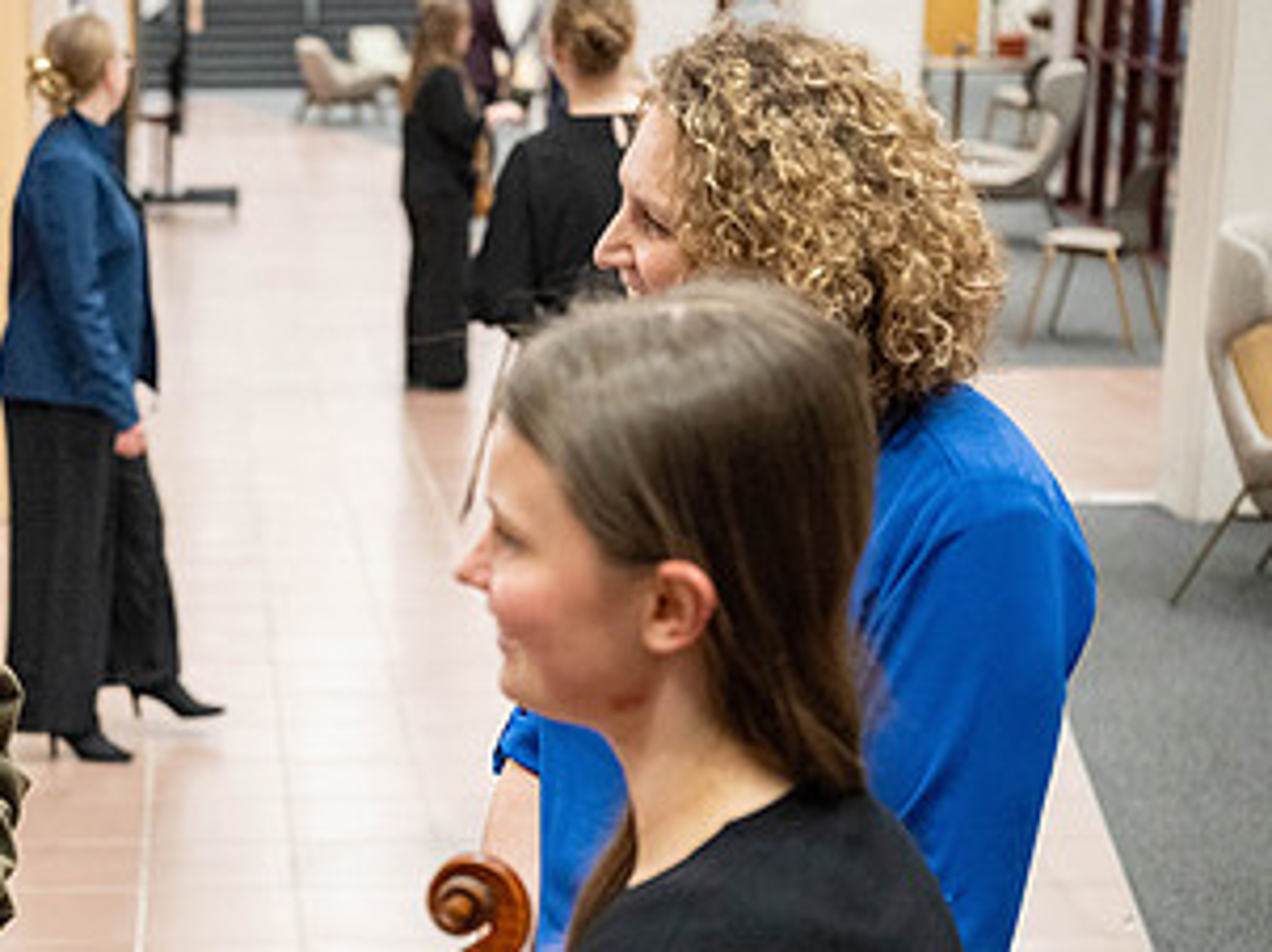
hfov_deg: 25.6
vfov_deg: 19.7
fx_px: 2717
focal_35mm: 74
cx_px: 135
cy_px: 706
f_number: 2.8
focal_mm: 40
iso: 4000
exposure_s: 1/250
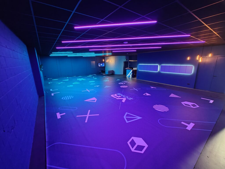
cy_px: 84
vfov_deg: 85.7
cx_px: 112
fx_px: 91
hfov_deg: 102.1
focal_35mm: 14
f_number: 2.2
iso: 2000
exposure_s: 1/20
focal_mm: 2.59
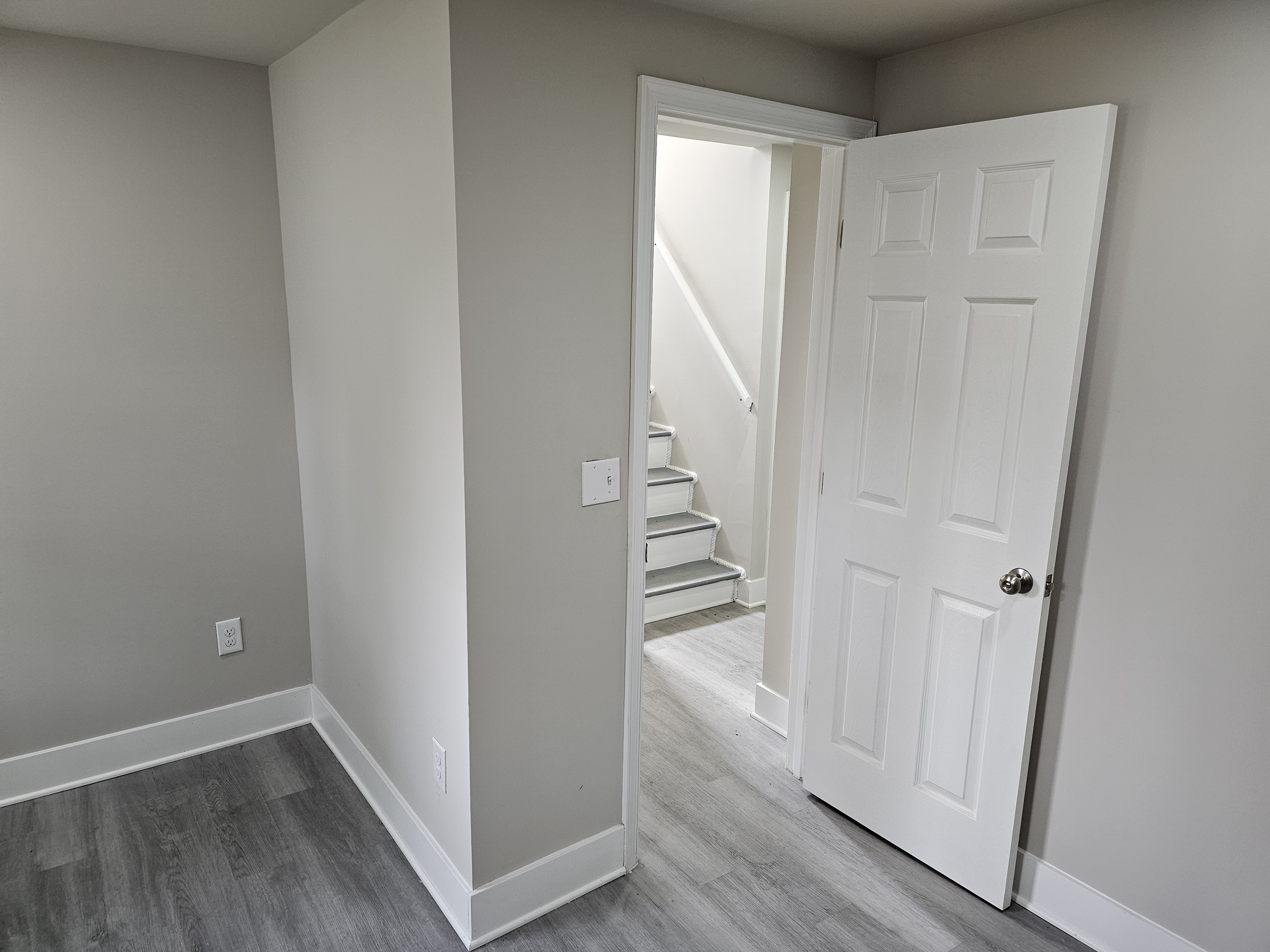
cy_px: 476
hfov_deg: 73.9
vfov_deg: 58.9
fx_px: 844
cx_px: 635
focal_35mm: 23
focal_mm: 6.3
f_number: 1.7
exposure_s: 1/120
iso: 200
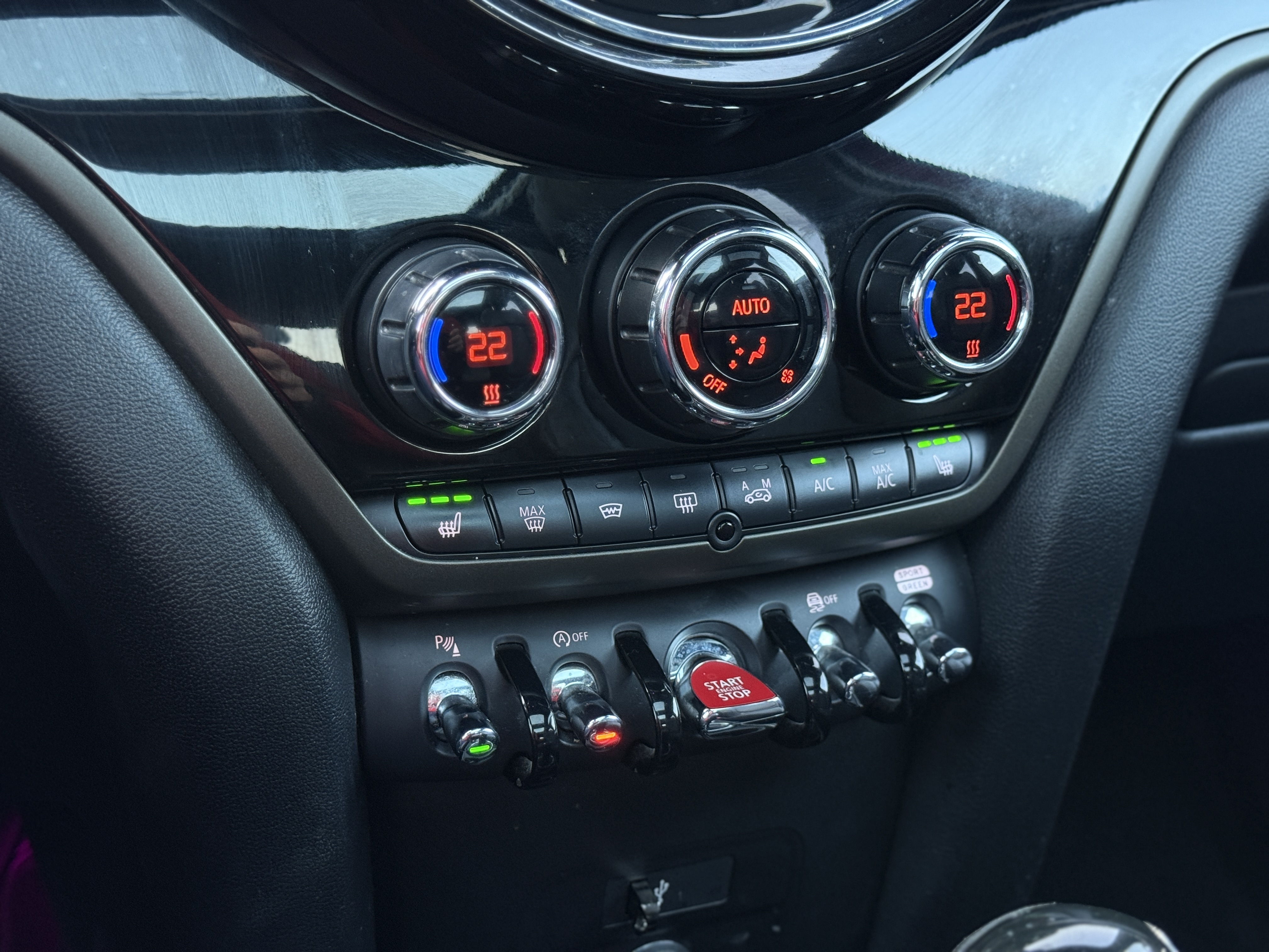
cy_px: 476
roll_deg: -0.4
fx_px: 1760
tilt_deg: -14.7
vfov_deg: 30.3
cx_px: 634
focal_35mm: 48
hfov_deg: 39.7
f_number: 1.78
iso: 250
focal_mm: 6.76
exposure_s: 1/50
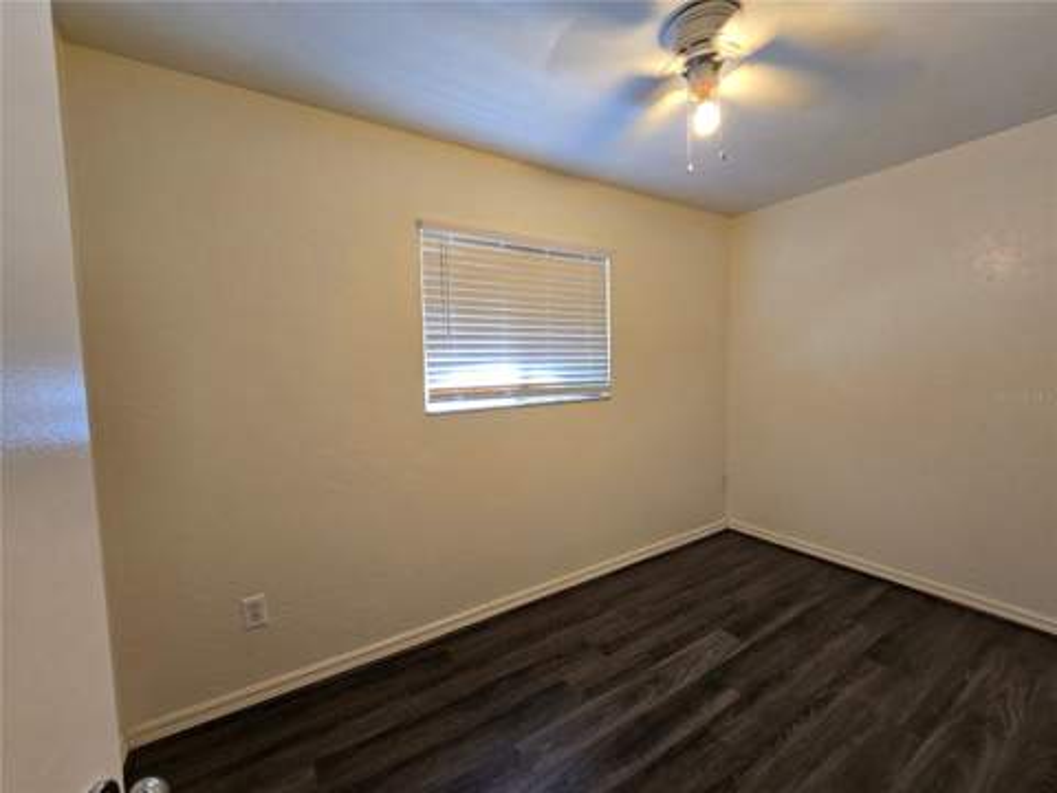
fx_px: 397
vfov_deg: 89.9
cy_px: 396
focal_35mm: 13
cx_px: 528
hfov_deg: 106.2
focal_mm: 2.2
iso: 125
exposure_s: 1/60
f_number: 2.2
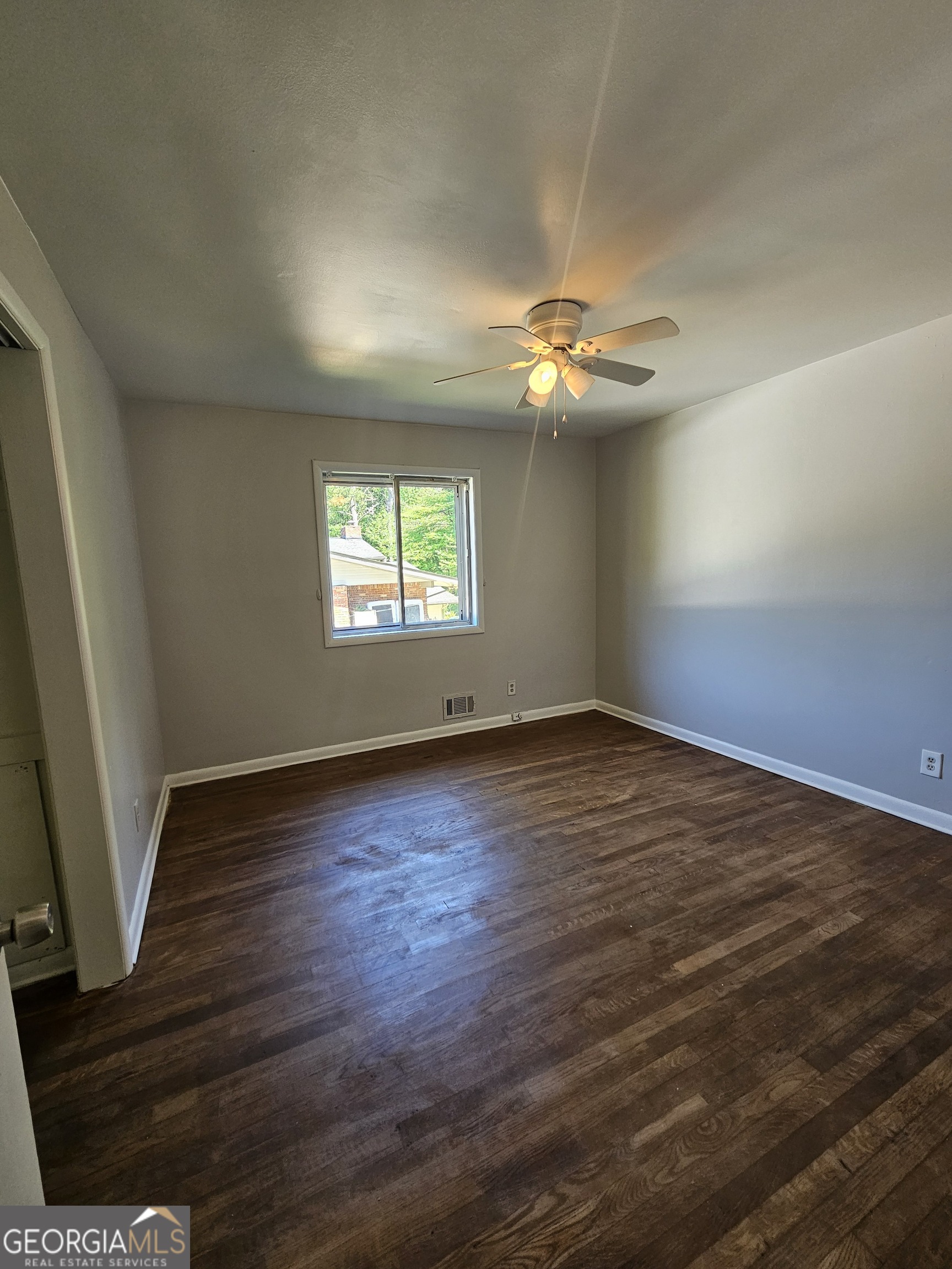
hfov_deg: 89.9
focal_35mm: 13
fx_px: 477
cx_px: 476
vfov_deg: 106.2
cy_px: 634
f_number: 2.2
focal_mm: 2.2
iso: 125
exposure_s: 1/60
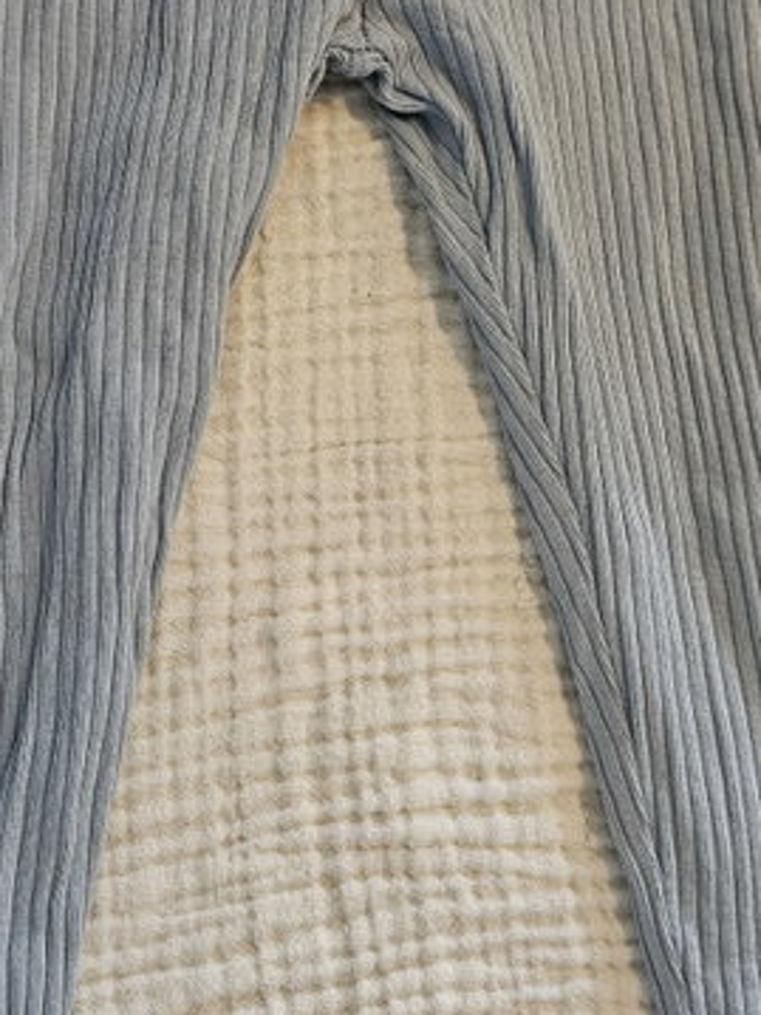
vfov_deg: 36.0
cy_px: 386
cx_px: 317
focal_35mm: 53
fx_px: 1554
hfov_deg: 27.5
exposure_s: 1/100
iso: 800
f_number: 1.8
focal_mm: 5.4
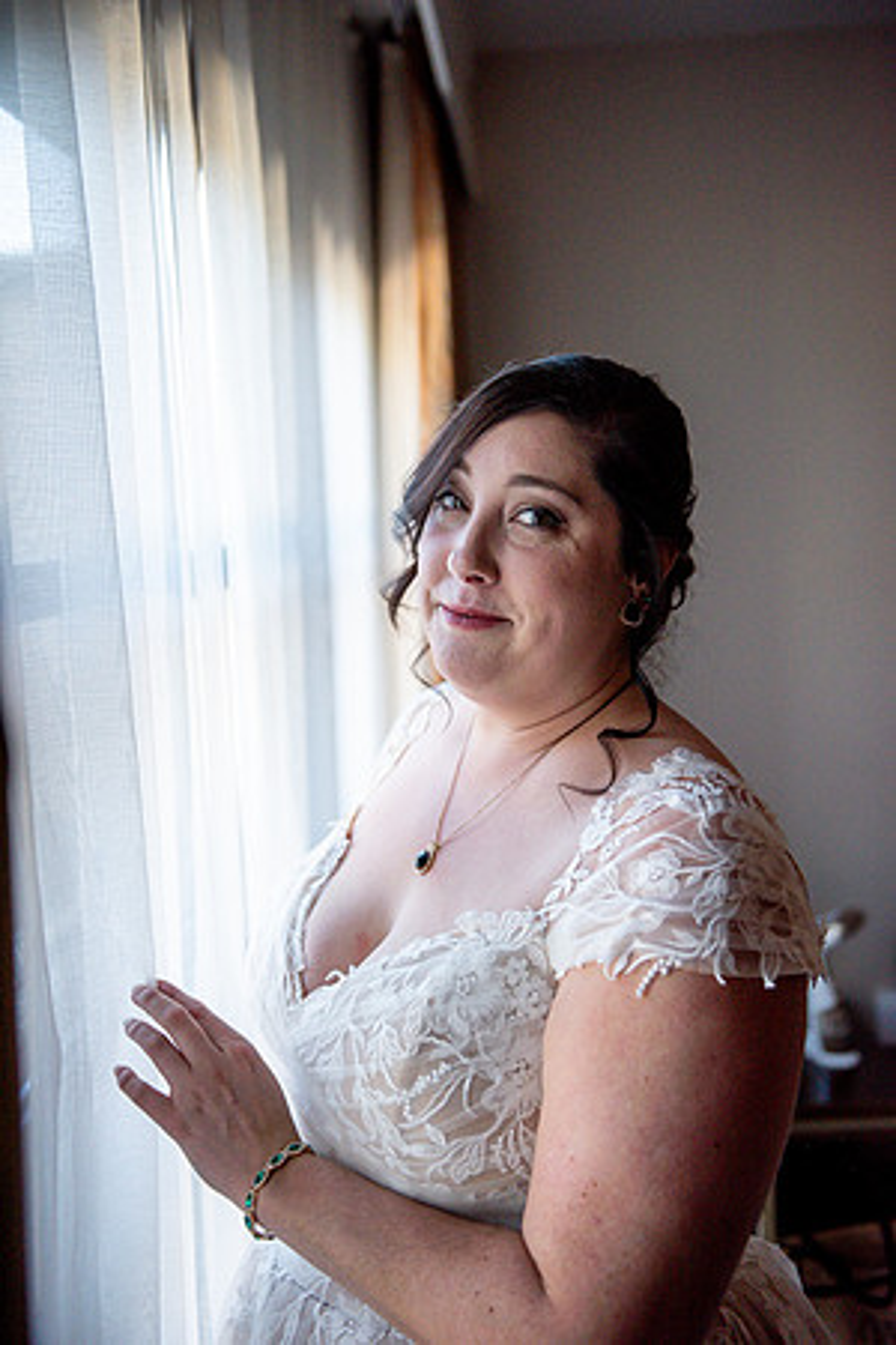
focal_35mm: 38
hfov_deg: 35.1
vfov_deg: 50.7
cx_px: 448
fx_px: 1419
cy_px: 672
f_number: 2.8
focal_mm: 38
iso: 1600
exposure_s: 1/800
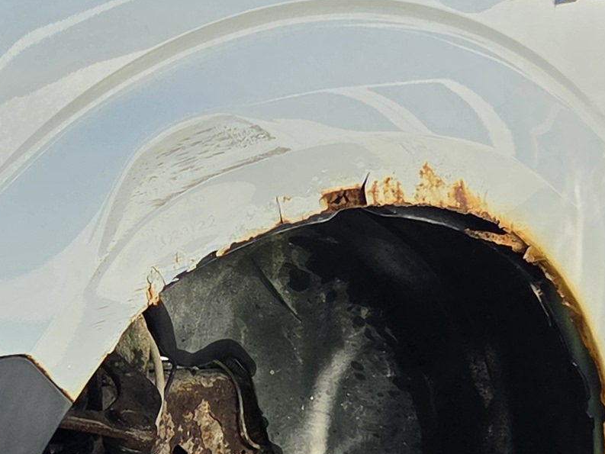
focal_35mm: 116
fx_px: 2028
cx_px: 244
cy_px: 239
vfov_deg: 12.8
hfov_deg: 17.0
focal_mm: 5.4
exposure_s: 1/2586
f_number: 1.8
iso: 80
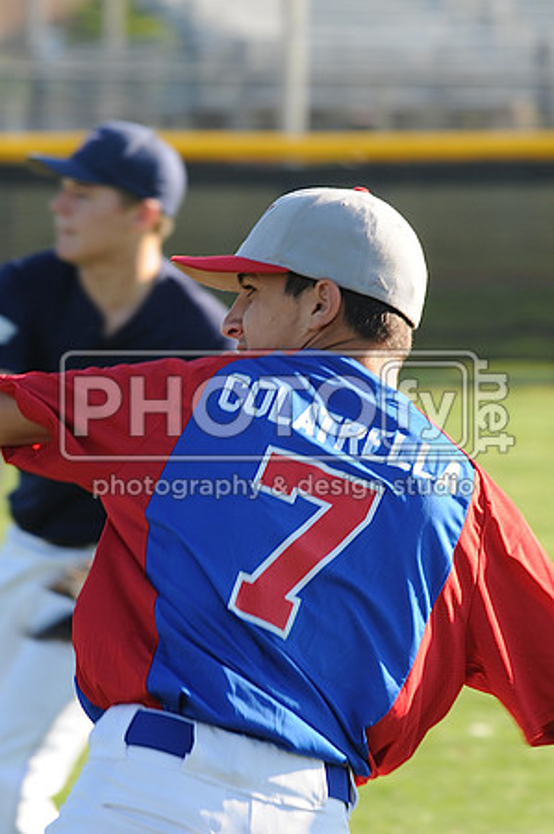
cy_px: 417
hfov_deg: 3.0
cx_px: 277
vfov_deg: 4.6
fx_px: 10411
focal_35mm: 450
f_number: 11
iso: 200
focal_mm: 300
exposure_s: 1/100
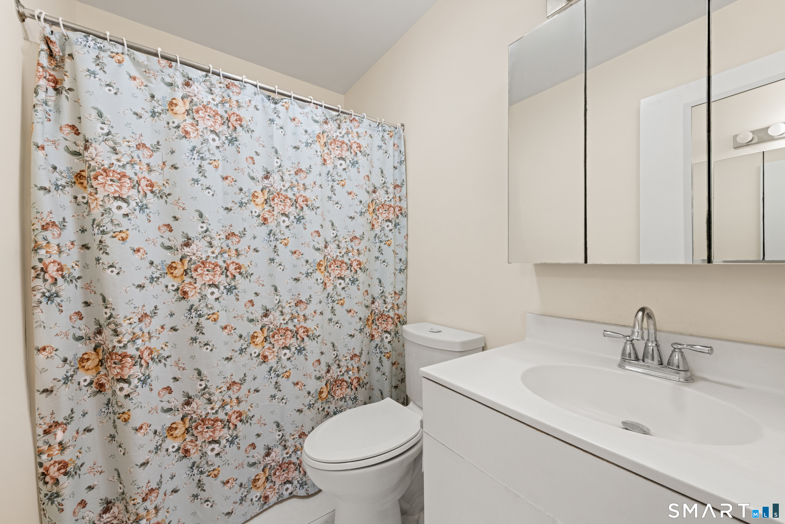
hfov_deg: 104.3
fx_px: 305
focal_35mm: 14
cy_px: 262
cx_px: 392
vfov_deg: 81.2
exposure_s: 1/2.5
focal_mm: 14
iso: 250
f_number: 11
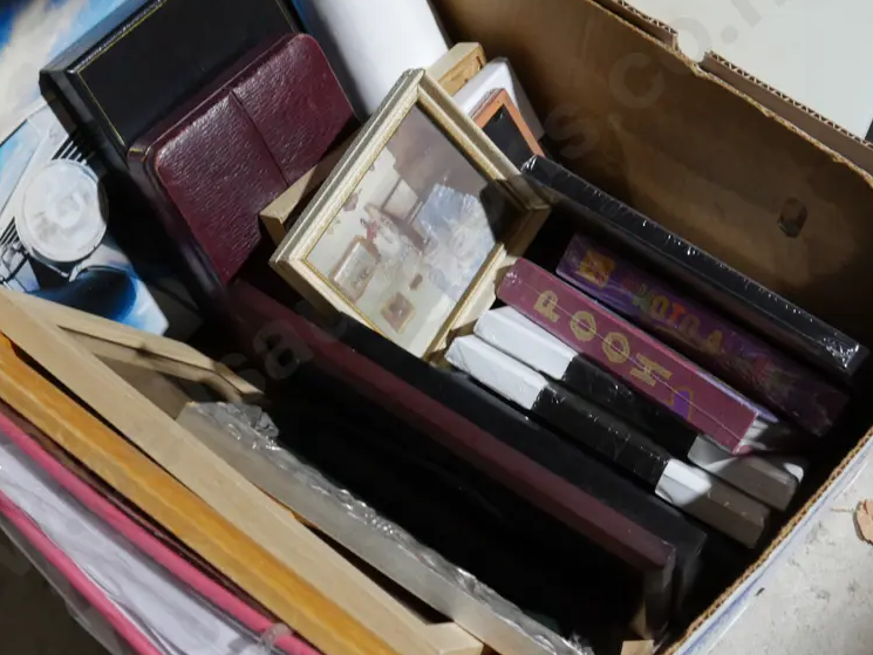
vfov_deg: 26.6
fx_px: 1387
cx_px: 336
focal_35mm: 55
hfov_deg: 34.8
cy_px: 305
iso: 1000
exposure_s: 1/60
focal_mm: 20
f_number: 5
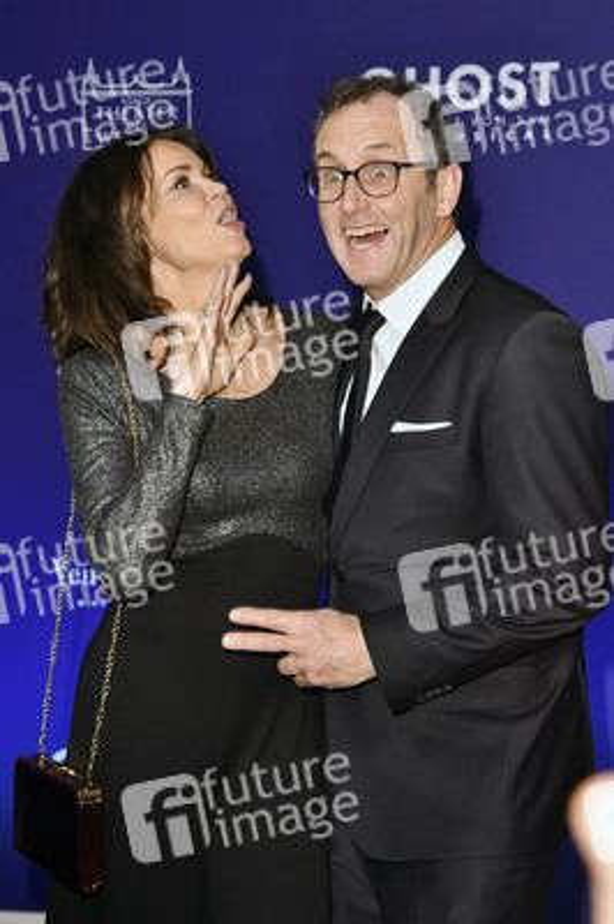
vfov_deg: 28.9
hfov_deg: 19.4
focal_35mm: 70
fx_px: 1794
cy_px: 462
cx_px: 307
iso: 500
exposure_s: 1/160
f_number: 6.3
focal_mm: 70
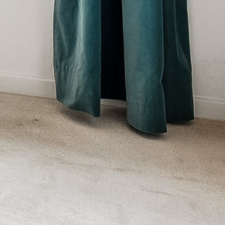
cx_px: -326
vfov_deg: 11.8
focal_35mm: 130
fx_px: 956
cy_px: -247
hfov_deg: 11.1
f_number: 4
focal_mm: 16.5
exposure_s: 1/100
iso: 400
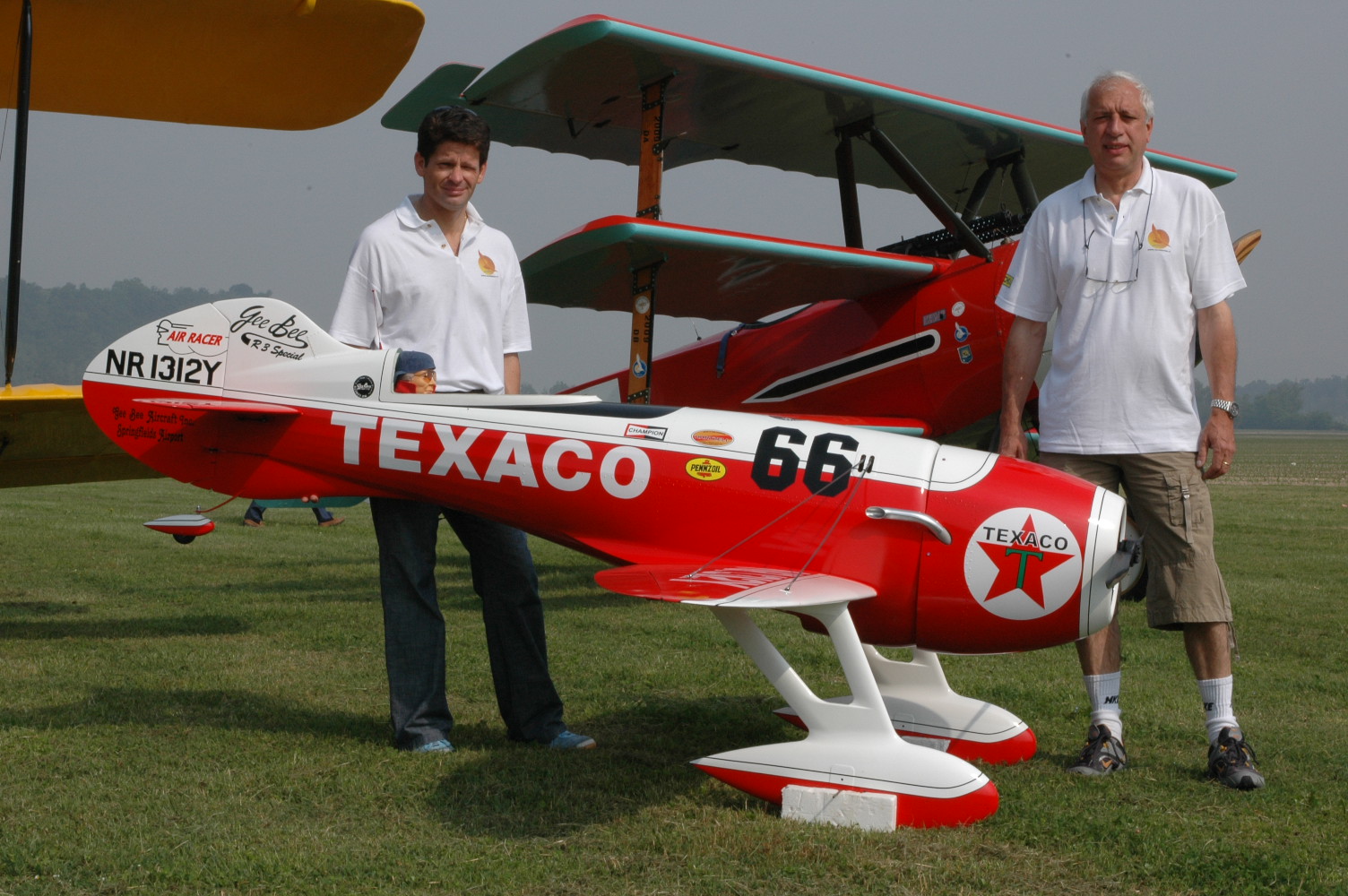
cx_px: 674
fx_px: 2525
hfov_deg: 29.9
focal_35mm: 68
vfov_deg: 20.1
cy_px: 448
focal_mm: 45
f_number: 18
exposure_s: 1/125
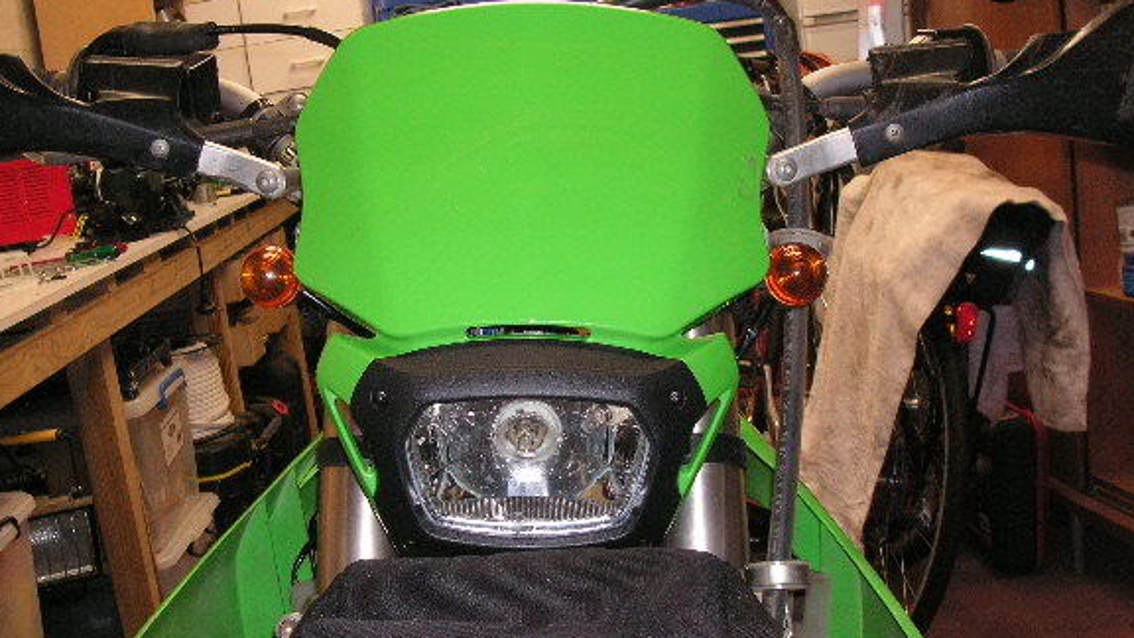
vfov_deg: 26.0
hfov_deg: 44.6
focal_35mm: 46
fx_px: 1383
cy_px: 333
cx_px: 553
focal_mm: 6.3
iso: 160
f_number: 3.3
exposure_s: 1/45
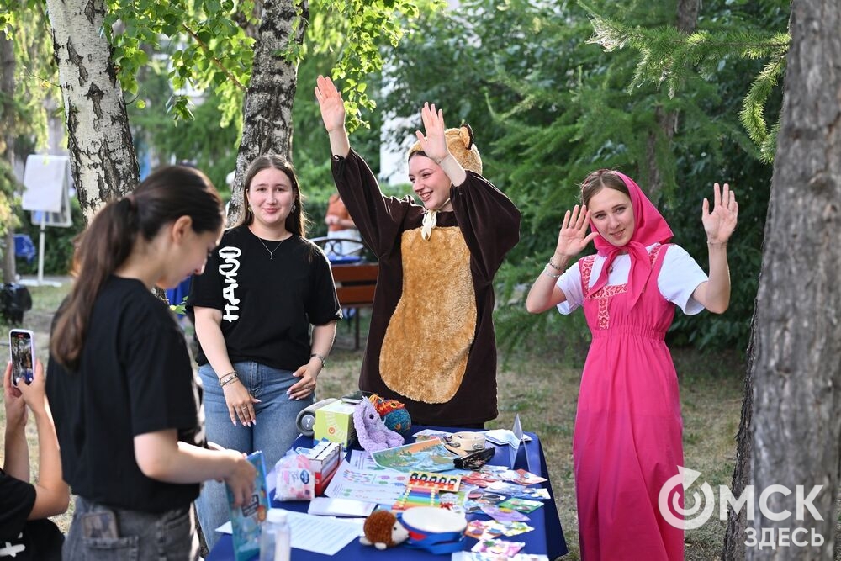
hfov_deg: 39.6
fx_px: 1168
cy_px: 280
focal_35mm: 50
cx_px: 420
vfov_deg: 27.0
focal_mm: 50
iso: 640
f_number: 2.8
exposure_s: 1/1250
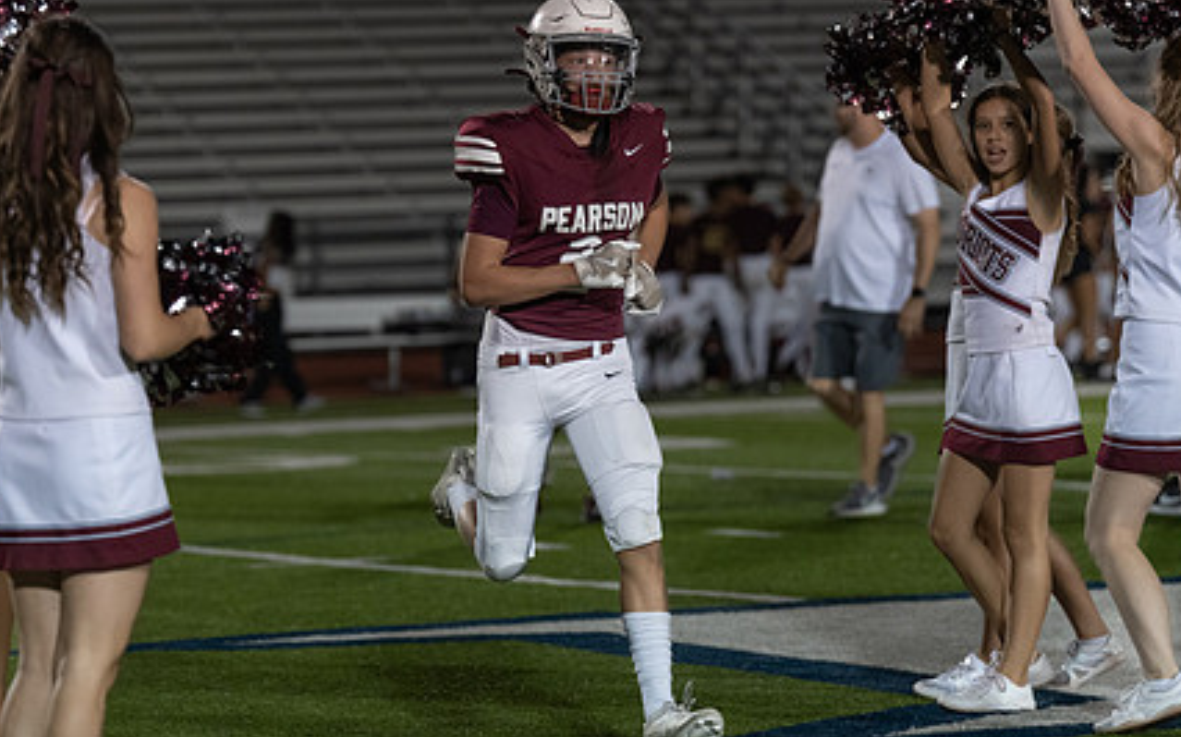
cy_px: 218
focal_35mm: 189
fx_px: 6082
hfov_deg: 11.1
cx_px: 505
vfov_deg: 6.9
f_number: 2.8
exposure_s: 1/1000
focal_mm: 116
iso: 2000
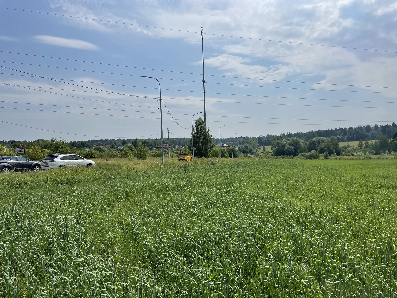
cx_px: 198
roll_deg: +0.7
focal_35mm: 26
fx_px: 298
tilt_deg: +0.8
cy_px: 149
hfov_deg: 67.3
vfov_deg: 53.1
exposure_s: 1/9091
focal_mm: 4.2
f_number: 1.6
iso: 32
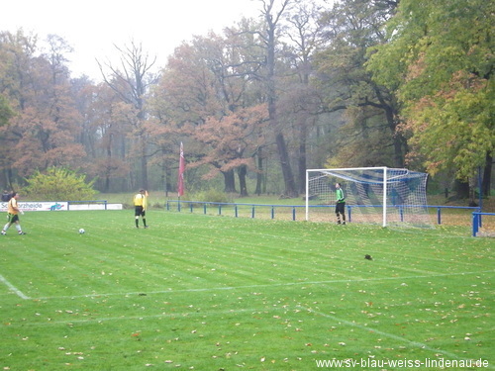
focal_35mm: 66
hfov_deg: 29.4
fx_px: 944
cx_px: 248
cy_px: 186
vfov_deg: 22.3
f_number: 4.1
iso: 400
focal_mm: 11.7
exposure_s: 1/40
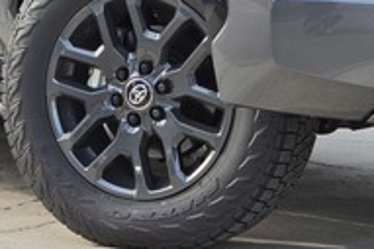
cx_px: 198
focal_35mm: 158
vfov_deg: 8.6
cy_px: -50
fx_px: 1640
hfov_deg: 13.0
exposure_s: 1/273
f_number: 2.4
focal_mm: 7
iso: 25
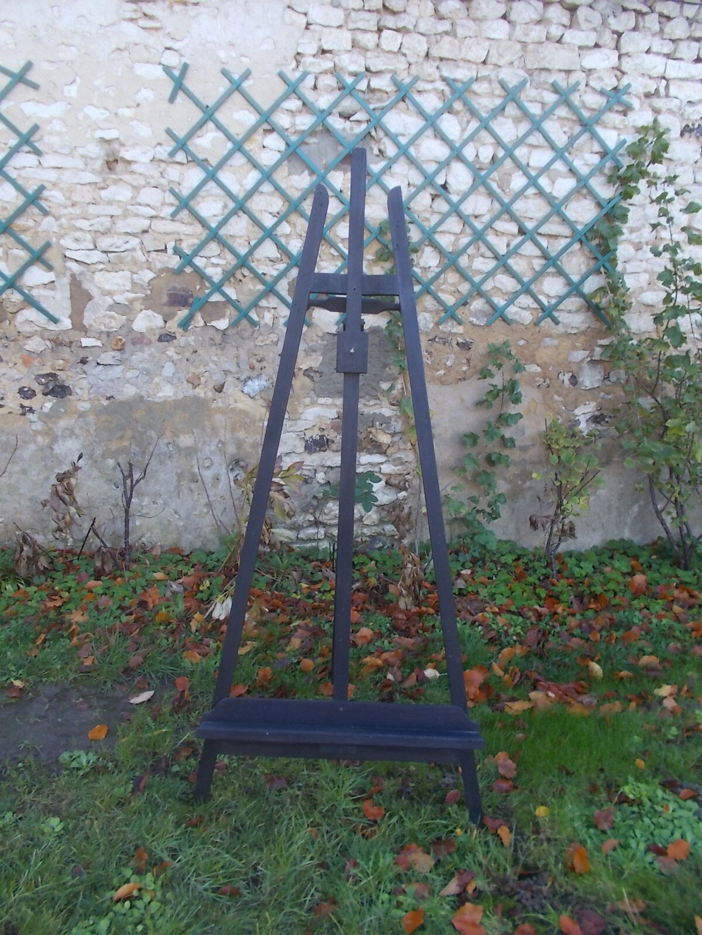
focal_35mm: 26
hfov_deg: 53.1
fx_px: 703
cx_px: 351
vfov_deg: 67.3
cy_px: 468
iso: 80
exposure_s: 1/50
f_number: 3.2
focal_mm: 4.6
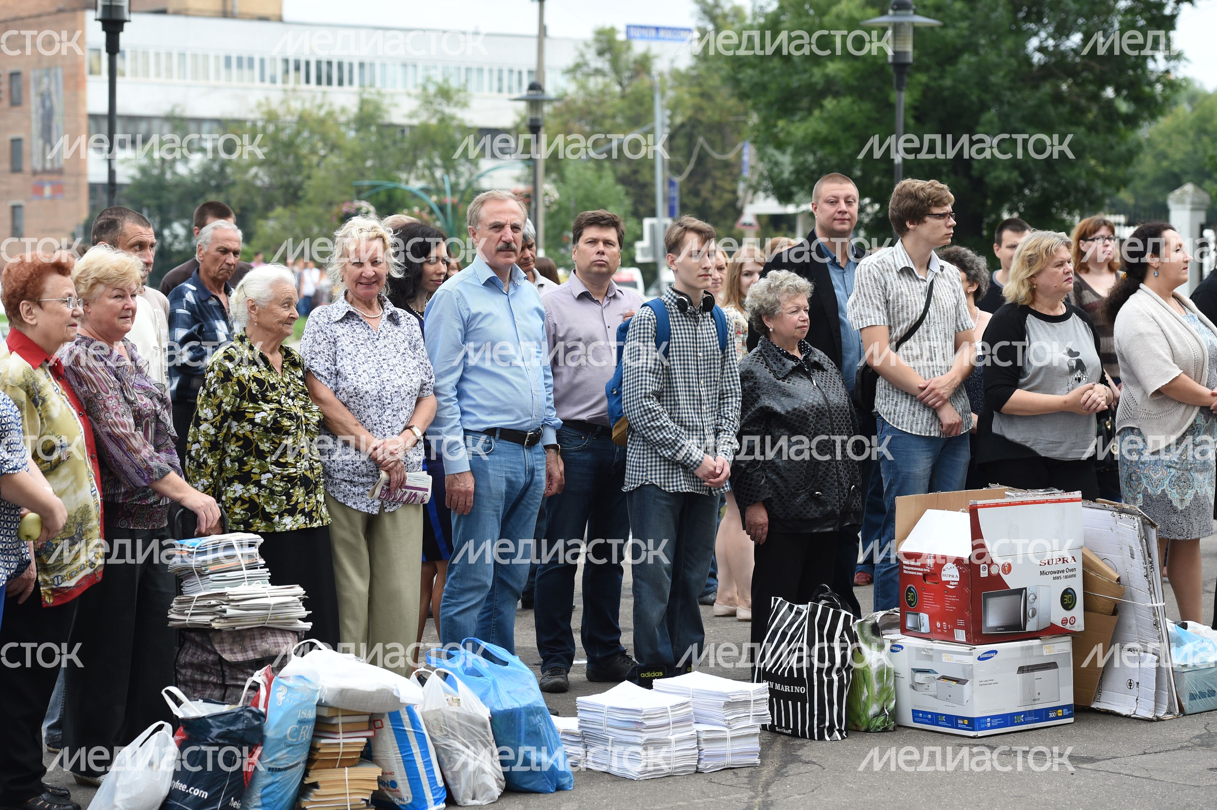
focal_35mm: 86
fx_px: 2906
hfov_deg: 23.7
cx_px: 608
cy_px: 405
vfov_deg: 15.9
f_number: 5
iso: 1000
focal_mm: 86
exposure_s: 1/2500
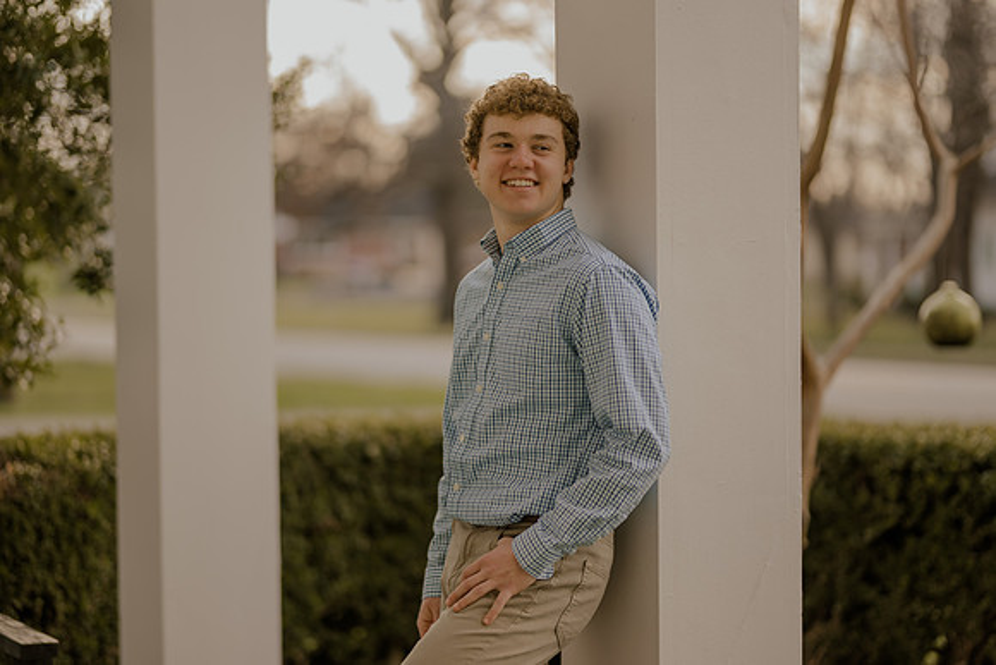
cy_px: 332
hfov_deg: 23.9
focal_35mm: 85
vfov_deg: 16.1
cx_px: 498
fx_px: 2352
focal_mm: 85
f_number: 1.4
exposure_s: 1/500
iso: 100
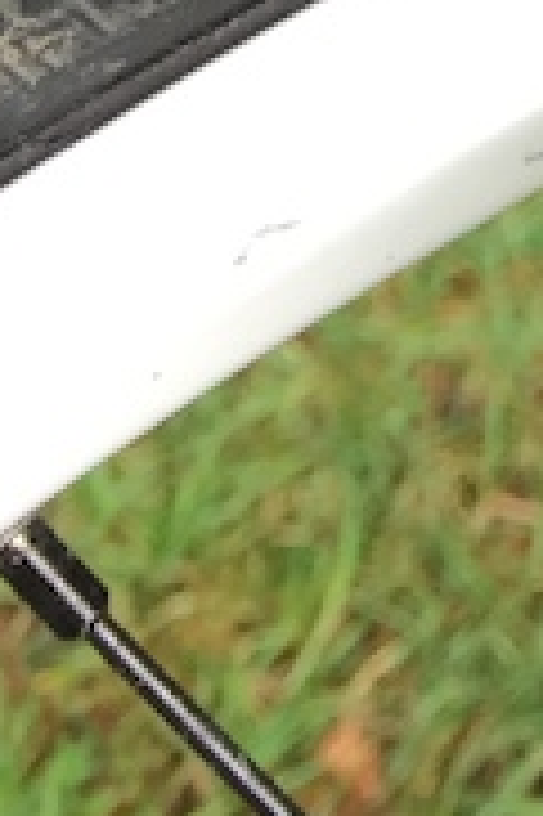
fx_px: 3853
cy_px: -1390
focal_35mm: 170
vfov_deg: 10.0
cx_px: 1557
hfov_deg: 7.3
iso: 32
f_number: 2.2
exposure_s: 1/120
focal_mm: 4.15
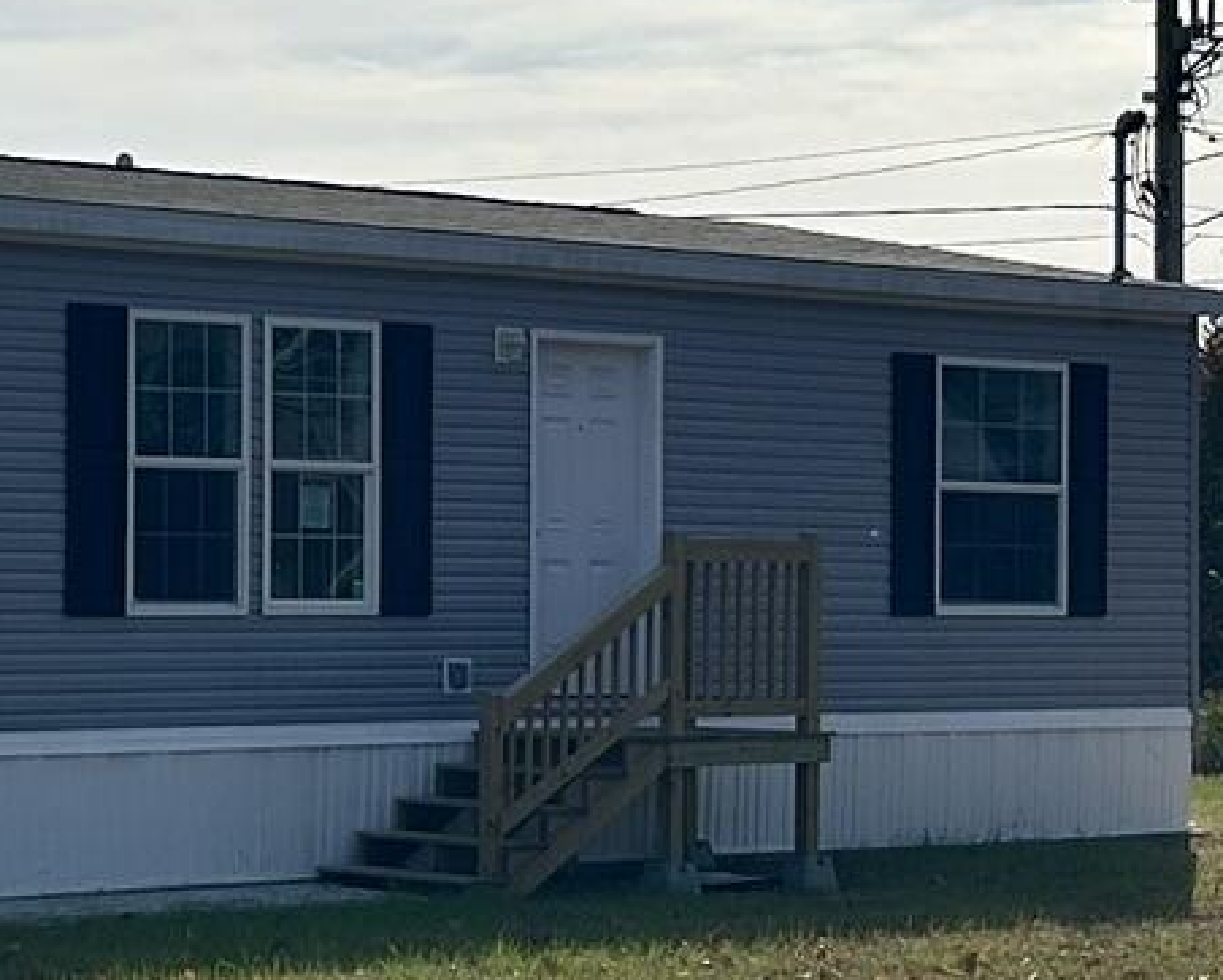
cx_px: 514
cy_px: 525
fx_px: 4164
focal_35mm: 115
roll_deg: +0.3
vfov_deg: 13.4
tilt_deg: +1.0
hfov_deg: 16.7
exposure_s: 1/14286
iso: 50
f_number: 1.5
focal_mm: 5.7
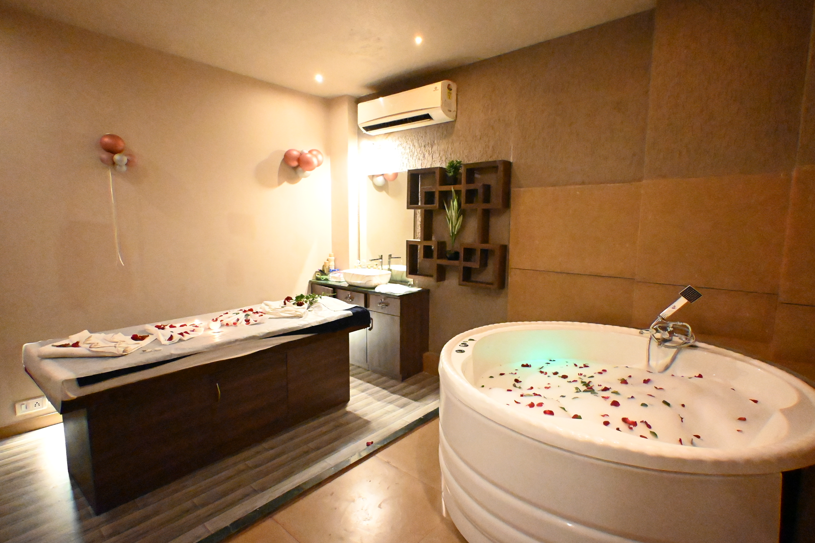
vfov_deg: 67.4
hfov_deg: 90.0
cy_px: 272
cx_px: 408
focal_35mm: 18
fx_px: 407
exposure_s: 1/125
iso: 25600
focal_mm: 12
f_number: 3.5
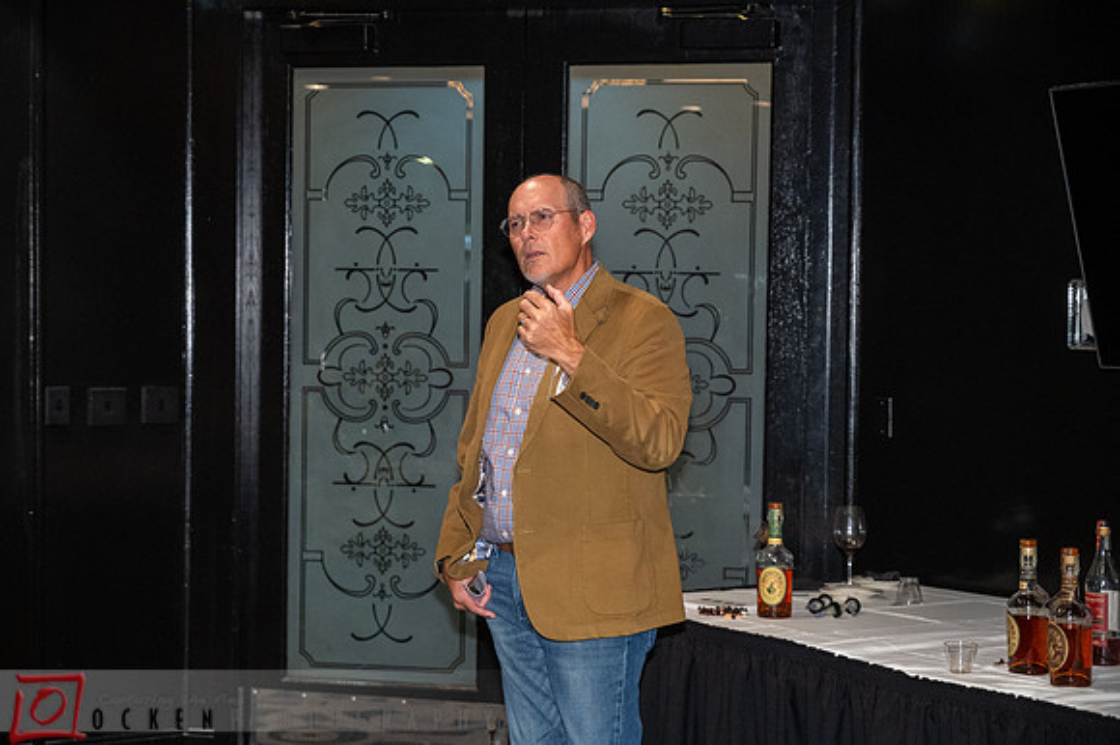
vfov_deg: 19.4
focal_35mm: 70
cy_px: 372
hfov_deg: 28.9
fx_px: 2176
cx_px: 560
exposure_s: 1/60
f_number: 4
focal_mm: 70
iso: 5000
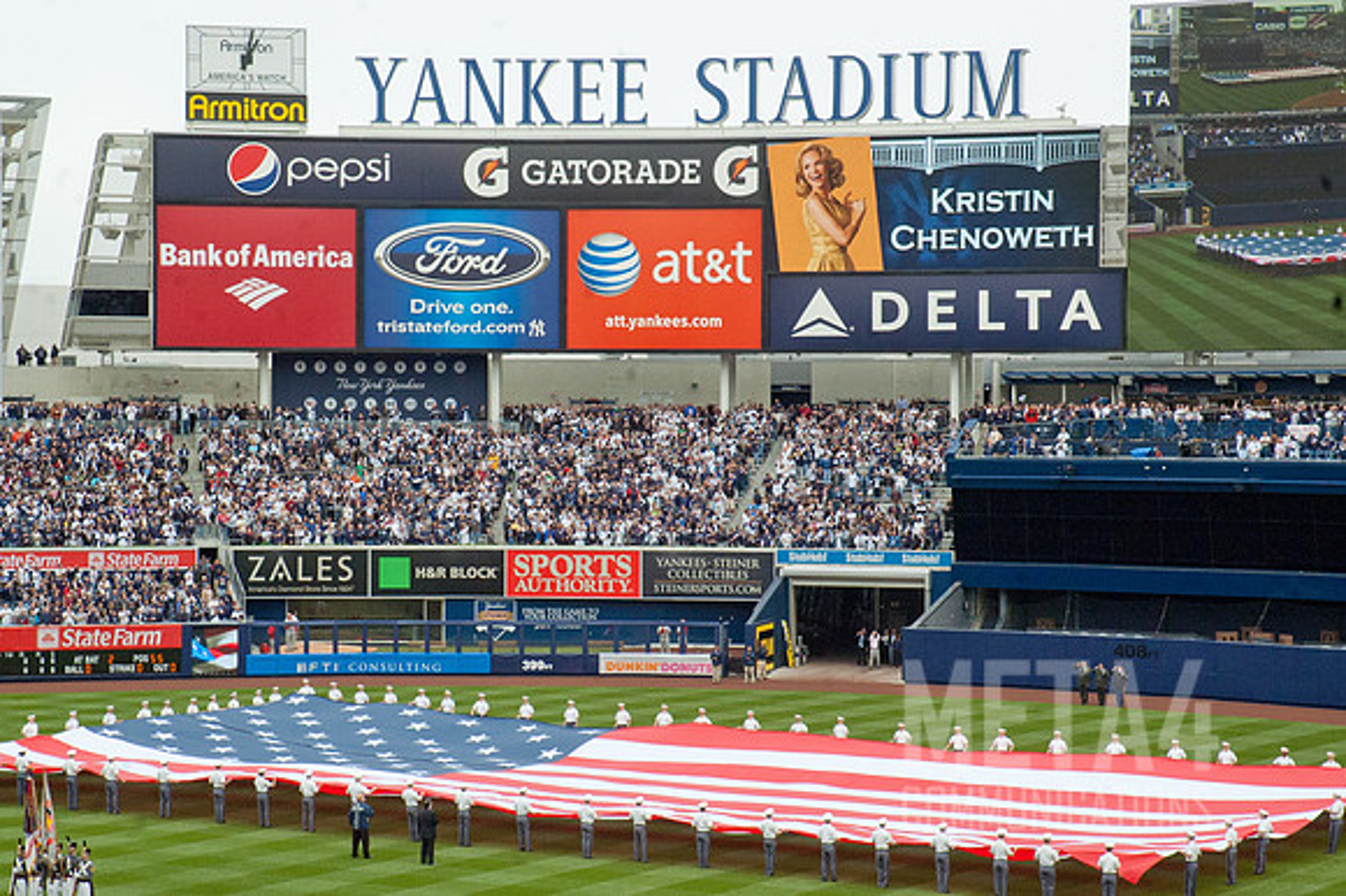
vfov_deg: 16.8
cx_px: 673
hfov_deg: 25.0
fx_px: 3034
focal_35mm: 81
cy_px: 448
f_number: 11
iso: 640
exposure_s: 1/500
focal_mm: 52
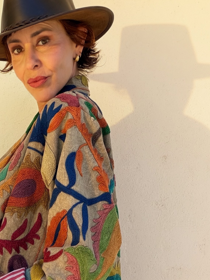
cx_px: 19
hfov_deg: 23.4
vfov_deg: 30.7
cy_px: 232
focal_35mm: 61
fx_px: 493
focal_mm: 2.71
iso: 25
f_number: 1.9
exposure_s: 1/378
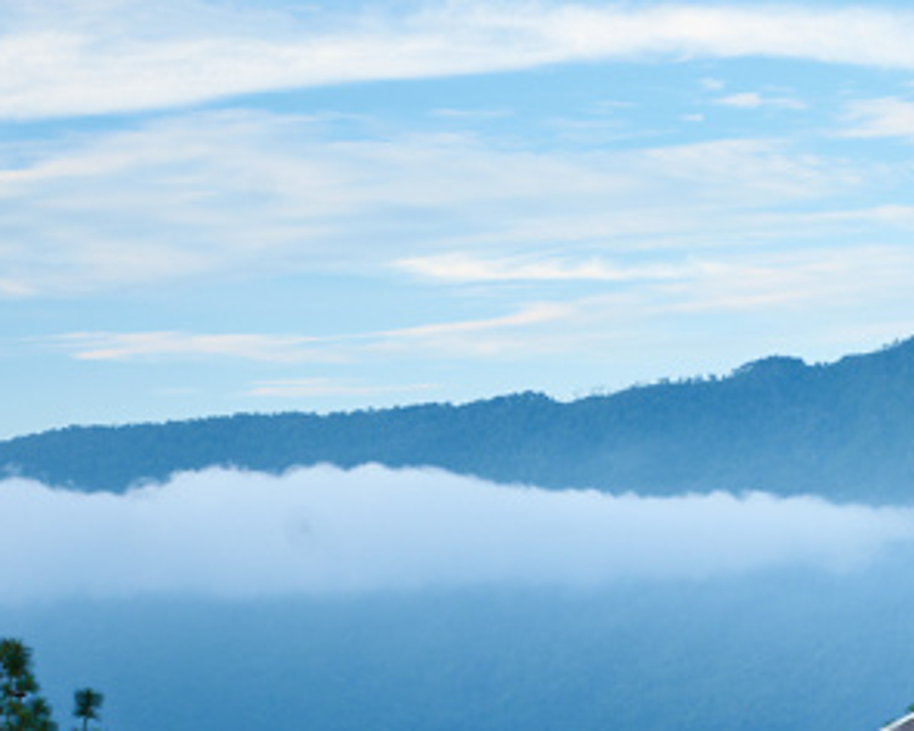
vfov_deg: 9.6
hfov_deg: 12.0
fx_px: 4301
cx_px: 899
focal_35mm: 159
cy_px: 745
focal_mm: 50
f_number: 11
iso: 100
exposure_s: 1/4
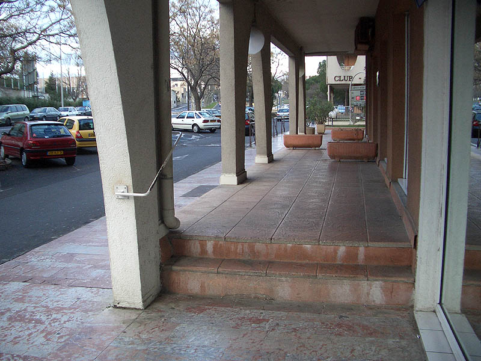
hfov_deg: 52.6
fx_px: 486
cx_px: 240
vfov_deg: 40.7
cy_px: 180
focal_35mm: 35
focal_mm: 5.8
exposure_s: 1/80
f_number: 2.6
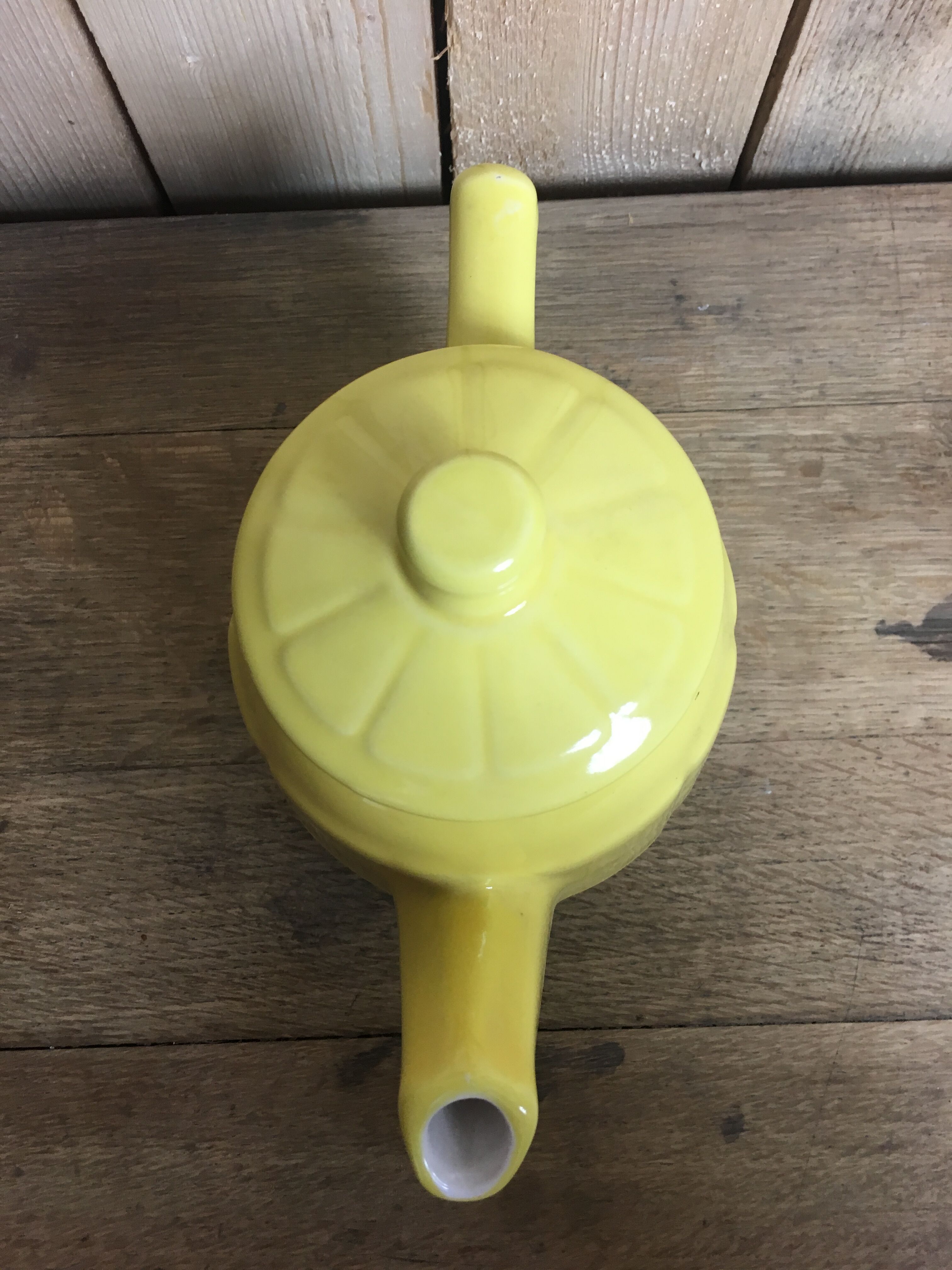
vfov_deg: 61.7
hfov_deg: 48.2
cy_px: 635
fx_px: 1063
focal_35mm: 29
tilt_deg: -78.2
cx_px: 476
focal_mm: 4.15
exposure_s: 1/33
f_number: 2.2
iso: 80
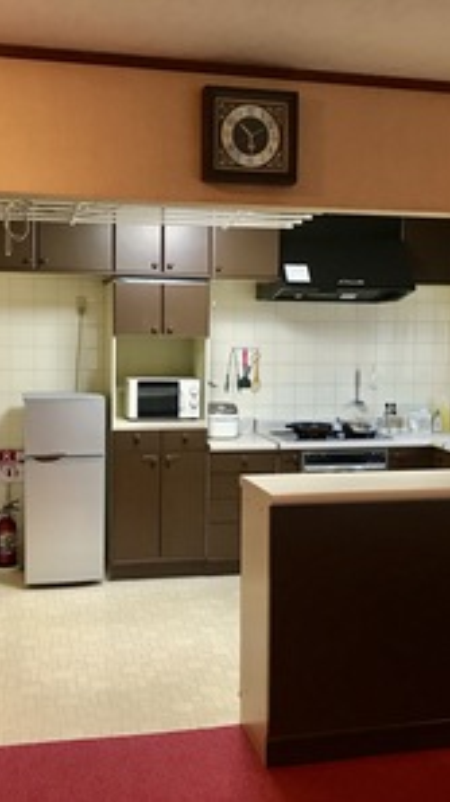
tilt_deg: -3.0
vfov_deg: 49.4
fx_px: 872
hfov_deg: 28.9
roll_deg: -0.6
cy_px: 401
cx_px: 226
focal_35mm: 41
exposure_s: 1/17
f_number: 1.8
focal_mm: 3.99
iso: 100
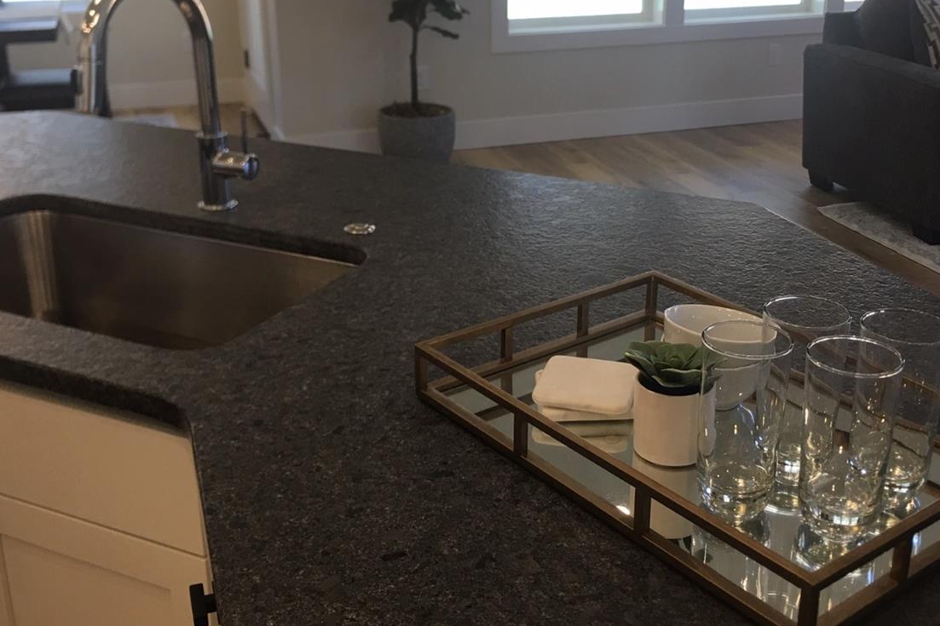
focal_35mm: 41
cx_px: 510
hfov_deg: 47.4
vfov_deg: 32.5
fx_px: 1070
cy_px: 243
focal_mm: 4.15
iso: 25
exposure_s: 1/30
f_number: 2.2
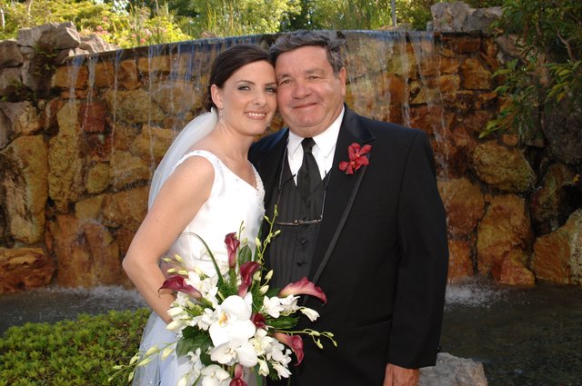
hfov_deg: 46.5
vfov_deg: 31.8
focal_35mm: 42
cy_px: 193
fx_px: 678
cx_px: 291
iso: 400
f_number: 7.1
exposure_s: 1/200
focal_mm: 28
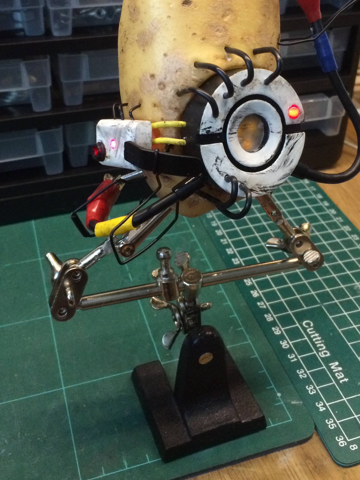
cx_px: 193
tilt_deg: -32.3
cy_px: 149
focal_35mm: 43
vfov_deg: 43.1
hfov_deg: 33.6
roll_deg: -0.9
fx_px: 596
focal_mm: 4.15
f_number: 2.2
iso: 320
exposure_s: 1/25
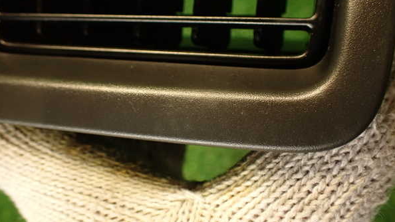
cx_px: 198
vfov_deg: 35.6
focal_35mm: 33
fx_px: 346
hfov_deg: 59.5
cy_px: 114
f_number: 2.3
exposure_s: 1/30
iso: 250
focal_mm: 5.4
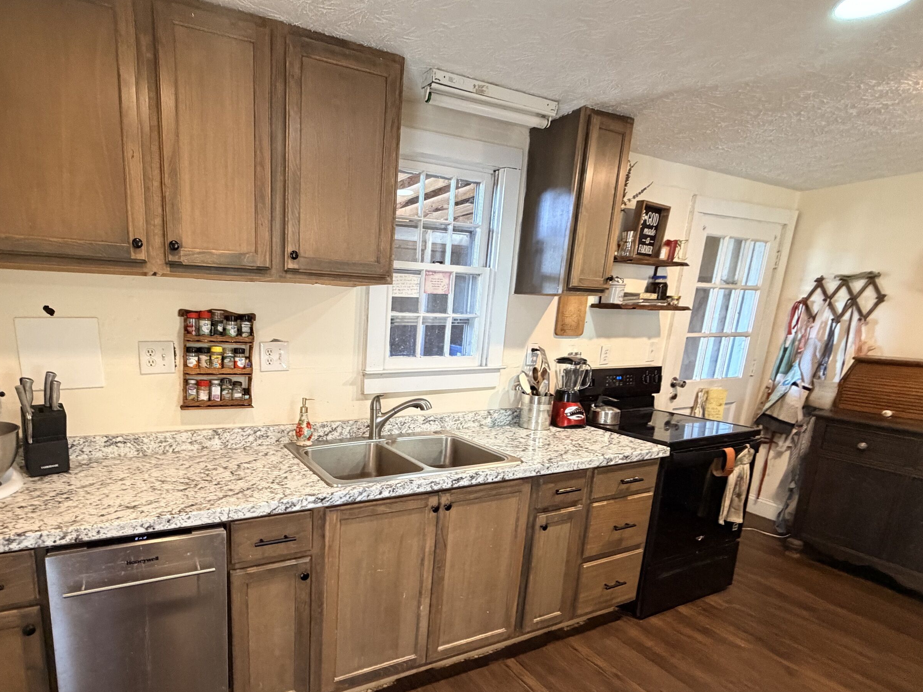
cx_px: 342
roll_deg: -4.2
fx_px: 480
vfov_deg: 70.9
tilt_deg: -14.3
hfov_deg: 85.9
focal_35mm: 18
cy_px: 413
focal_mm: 2.22
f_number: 2.2
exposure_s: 1/60
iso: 400
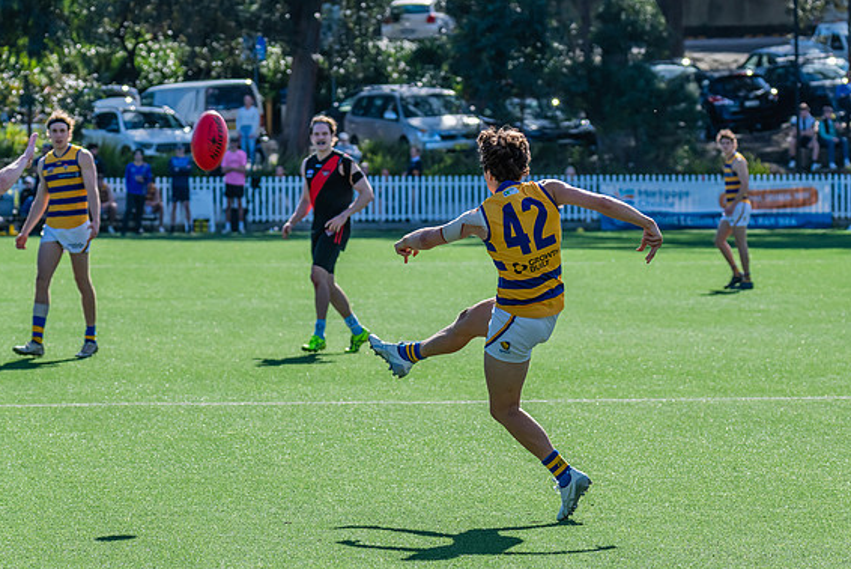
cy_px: 274
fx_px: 6125
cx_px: 450
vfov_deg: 5.3
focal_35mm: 259
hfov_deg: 7.9
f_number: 10
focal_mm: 240
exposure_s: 1/1250
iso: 800
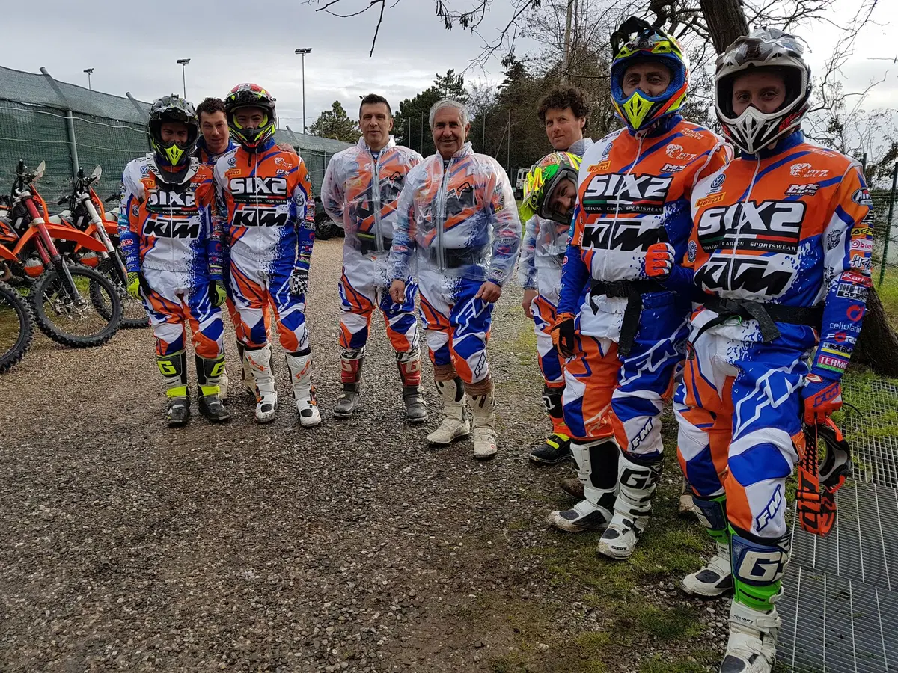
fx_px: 674
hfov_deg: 67.3
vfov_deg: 53.1
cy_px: 336
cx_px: 449
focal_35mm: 26
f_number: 1.7
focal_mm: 4.2
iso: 40
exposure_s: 1/1136
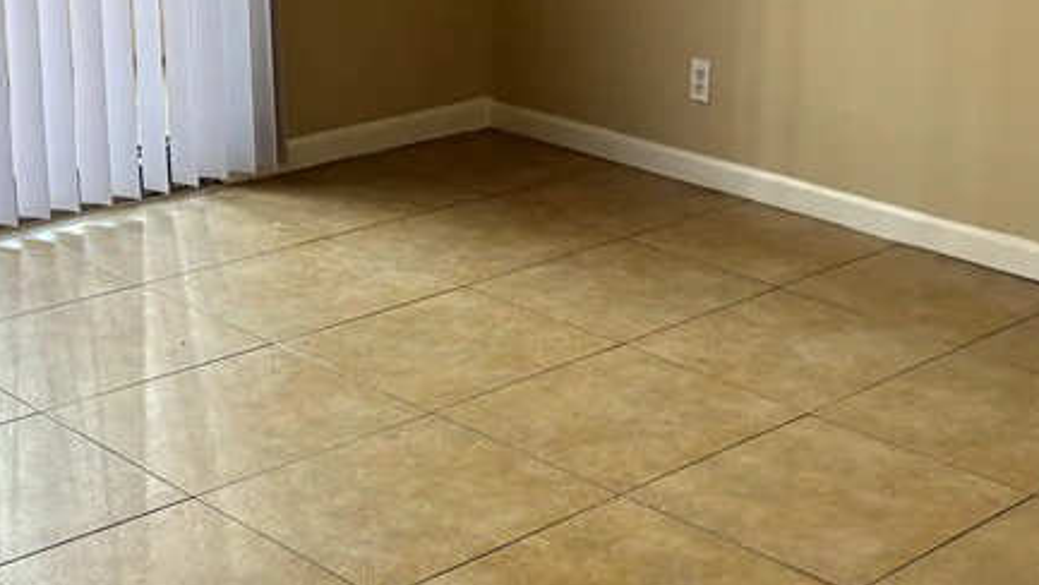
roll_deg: -0.9
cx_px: 741
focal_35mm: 67
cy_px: -10
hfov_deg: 31.0
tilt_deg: -9.2
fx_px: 1847
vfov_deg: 17.6
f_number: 1.6
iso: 125
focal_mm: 5.96
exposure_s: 1/121
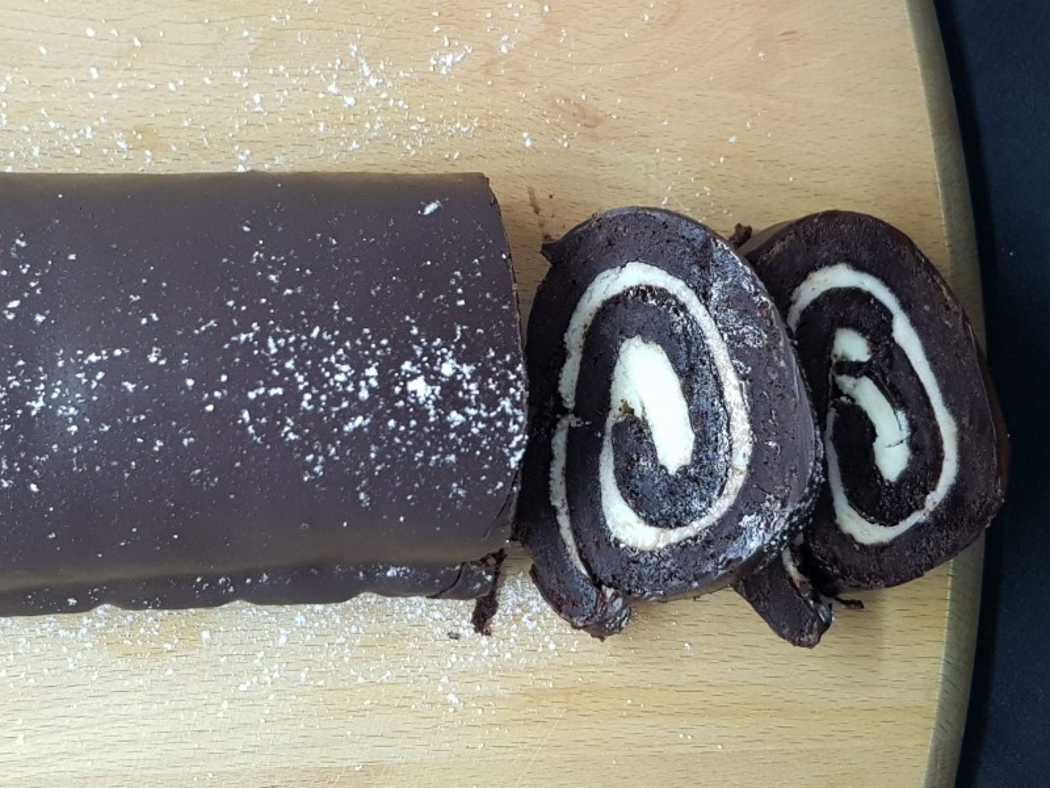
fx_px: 789
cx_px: 525
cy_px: 394
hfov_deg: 67.3
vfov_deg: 53.1
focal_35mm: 26
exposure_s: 1/50
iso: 160
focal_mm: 4.2
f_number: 1.7
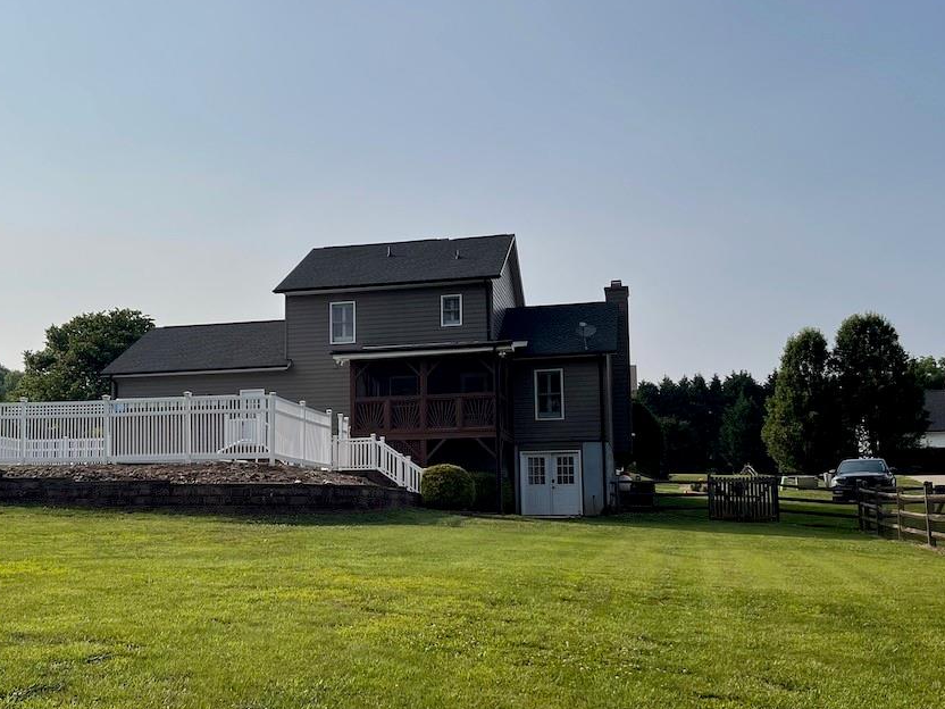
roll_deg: +0.2
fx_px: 1092
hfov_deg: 46.4
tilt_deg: +6.1
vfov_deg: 35.9
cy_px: 404
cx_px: 351
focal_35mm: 40
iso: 32
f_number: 1.6
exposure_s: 1/6579
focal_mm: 5.1
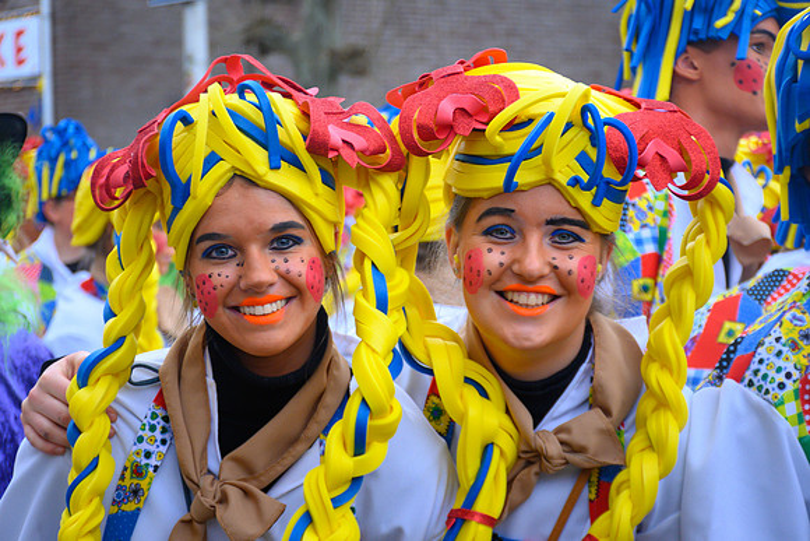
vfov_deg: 11.2
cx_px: 399
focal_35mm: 123
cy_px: 246
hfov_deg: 16.7
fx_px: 2763
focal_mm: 75
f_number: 5
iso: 400
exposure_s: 1/250
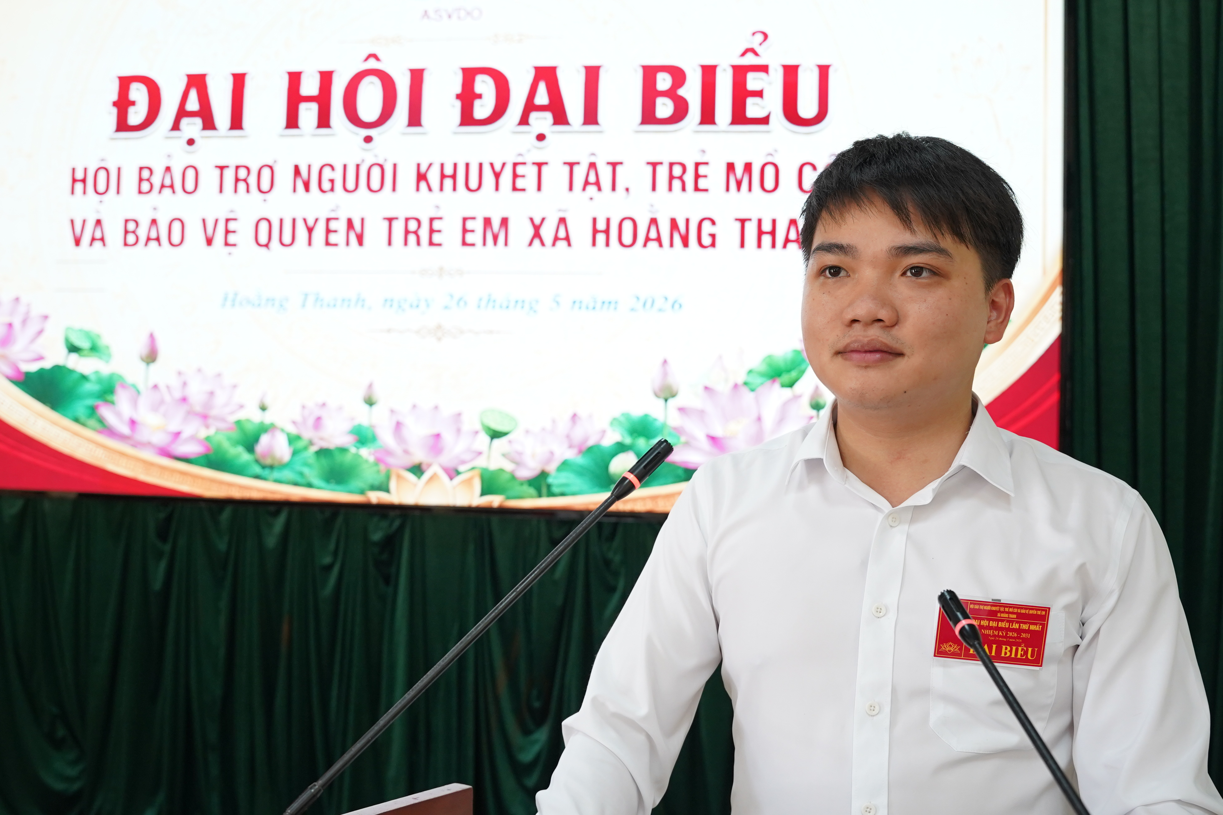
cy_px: 408
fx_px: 1223
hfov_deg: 53.1
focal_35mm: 36
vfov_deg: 36.9
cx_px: 612
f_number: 3.5
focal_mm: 24
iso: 1250
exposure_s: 1/125
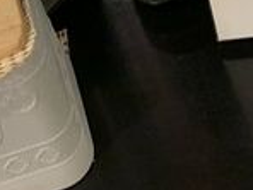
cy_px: -229
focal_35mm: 143
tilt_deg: -34.1
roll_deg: +21.2
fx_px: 1045
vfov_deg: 9.5
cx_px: 33
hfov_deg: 13.7
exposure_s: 1/60
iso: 250
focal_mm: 4.25
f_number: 1.8
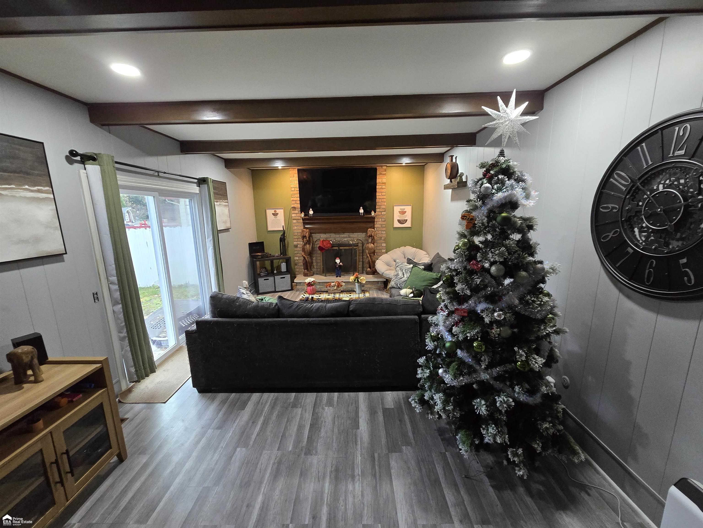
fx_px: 264
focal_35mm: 13
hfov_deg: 106.2
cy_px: 264
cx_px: 352
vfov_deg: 89.9
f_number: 2.2
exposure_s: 1/60
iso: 500
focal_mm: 2.2
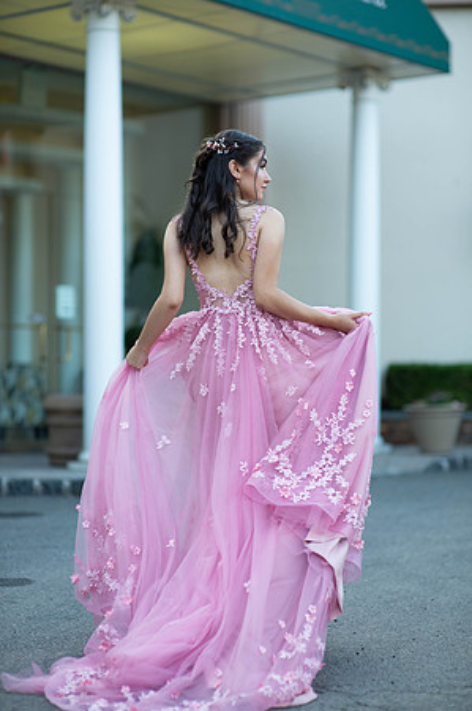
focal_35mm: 85
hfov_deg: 16.0
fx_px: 1675
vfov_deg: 23.9
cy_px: 356
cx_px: 236
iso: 250
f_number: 2
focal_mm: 85
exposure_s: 1/640
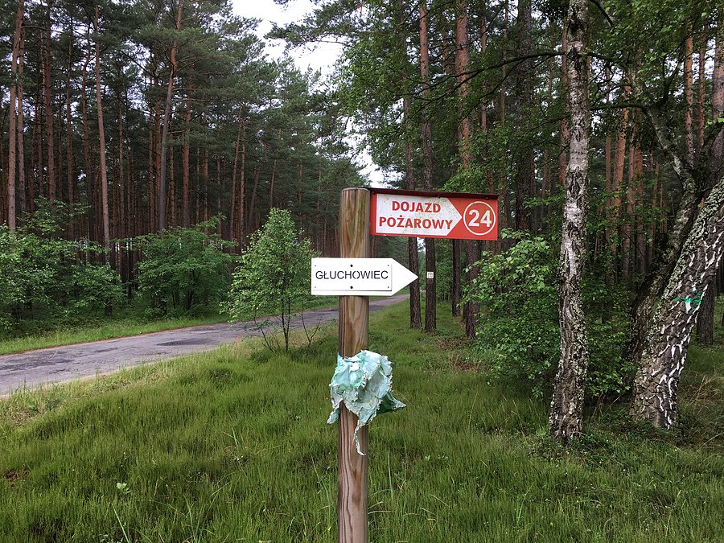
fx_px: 607
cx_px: 362
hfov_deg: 61.7
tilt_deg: +0.4
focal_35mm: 29
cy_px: 272
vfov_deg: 48.2
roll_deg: -0.2
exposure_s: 1/158
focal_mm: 4.15
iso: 25
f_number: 2.2
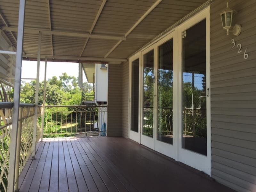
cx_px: 128
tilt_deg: +2.3
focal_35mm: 29
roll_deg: -2.1
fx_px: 214
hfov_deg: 61.7
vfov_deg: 48.2
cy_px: 96
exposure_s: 1/384
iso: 32
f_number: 2.2
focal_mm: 4.15
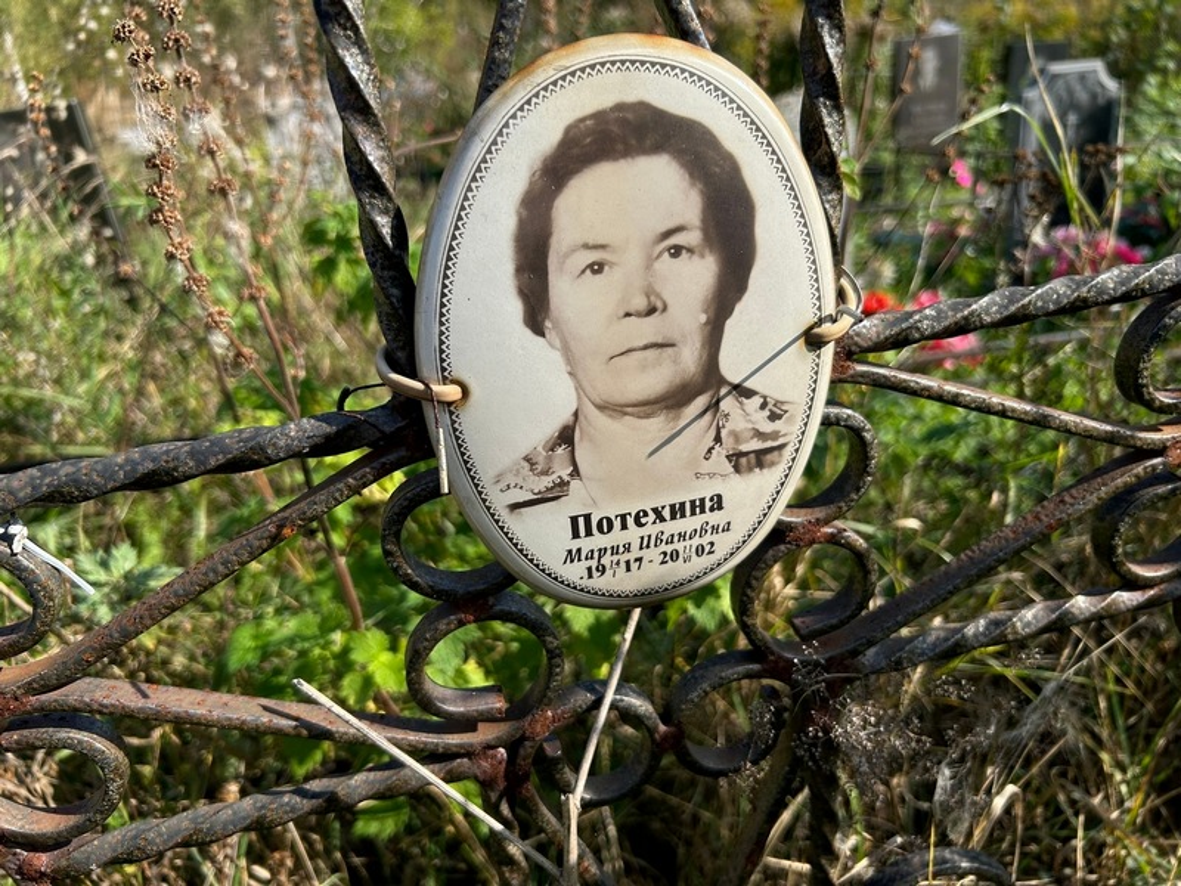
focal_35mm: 26
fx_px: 887
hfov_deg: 67.3
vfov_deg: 53.1
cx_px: 590
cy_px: 443
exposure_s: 1/3704
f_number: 1.5
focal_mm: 5.7
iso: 50
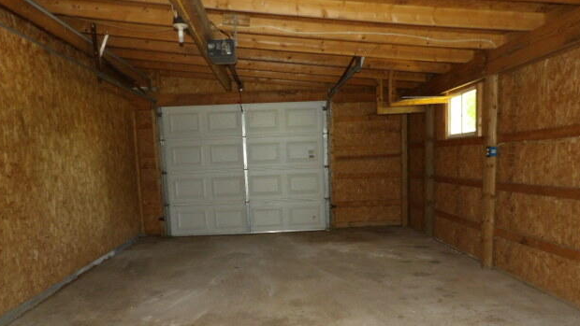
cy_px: 221
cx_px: 287
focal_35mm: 27
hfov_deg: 69.8
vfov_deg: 42.3
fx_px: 415
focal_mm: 4.3
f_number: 3.2
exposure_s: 1/33
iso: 640
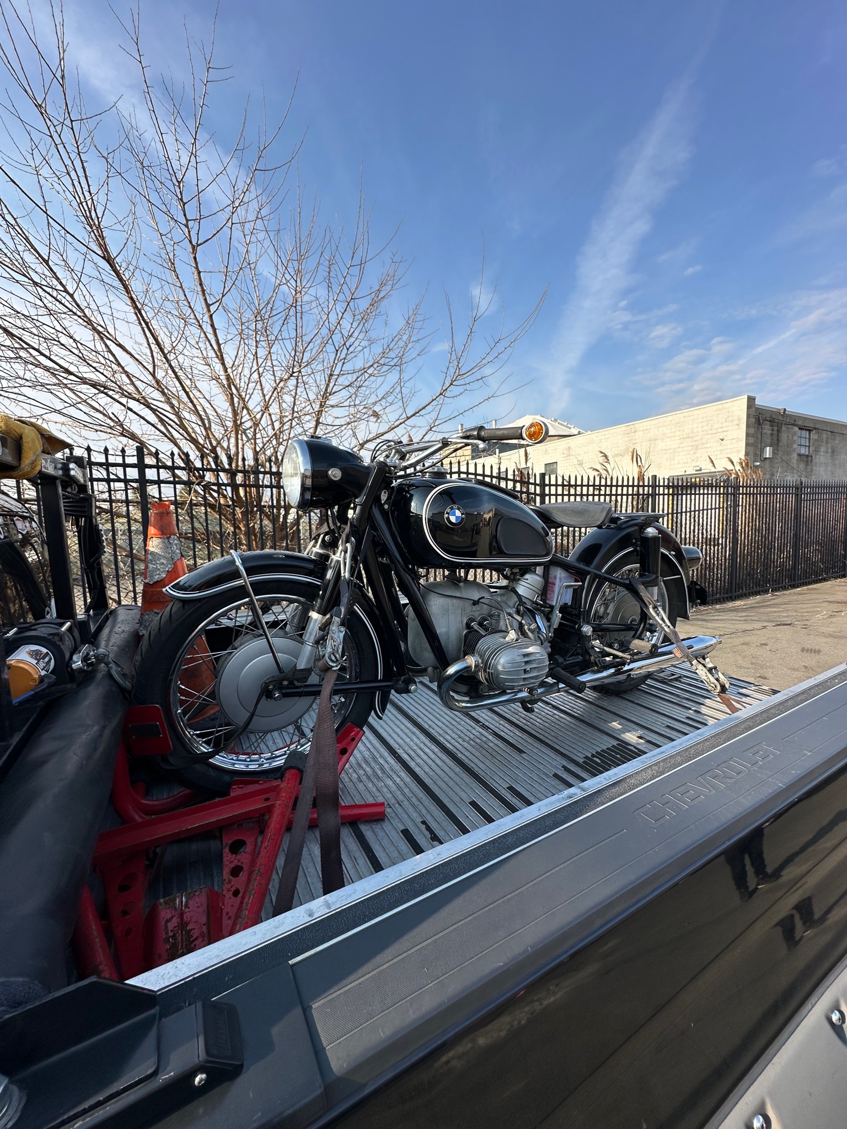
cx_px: 424
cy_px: 564
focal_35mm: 14
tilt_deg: -3.1
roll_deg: +1.2
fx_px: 457
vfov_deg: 102.1
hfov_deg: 85.7
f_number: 2.2
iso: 40
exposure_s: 1/1082
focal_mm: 2.22
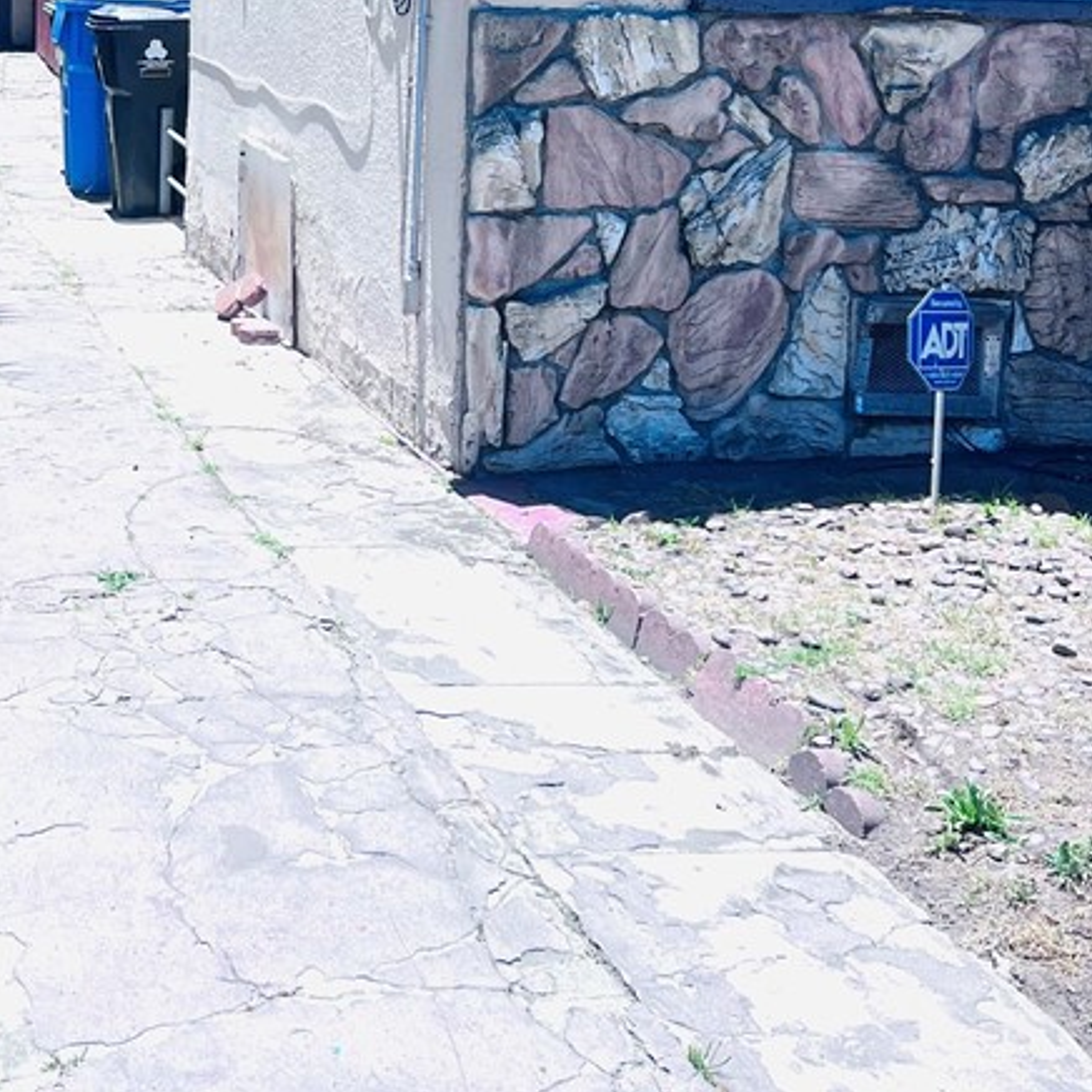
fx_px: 1927
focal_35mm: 54
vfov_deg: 30.6
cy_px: 173
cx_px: 215
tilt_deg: -6.9
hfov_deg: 30.8
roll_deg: -2.8
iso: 50
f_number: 1.5
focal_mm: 5.7
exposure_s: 1/4274
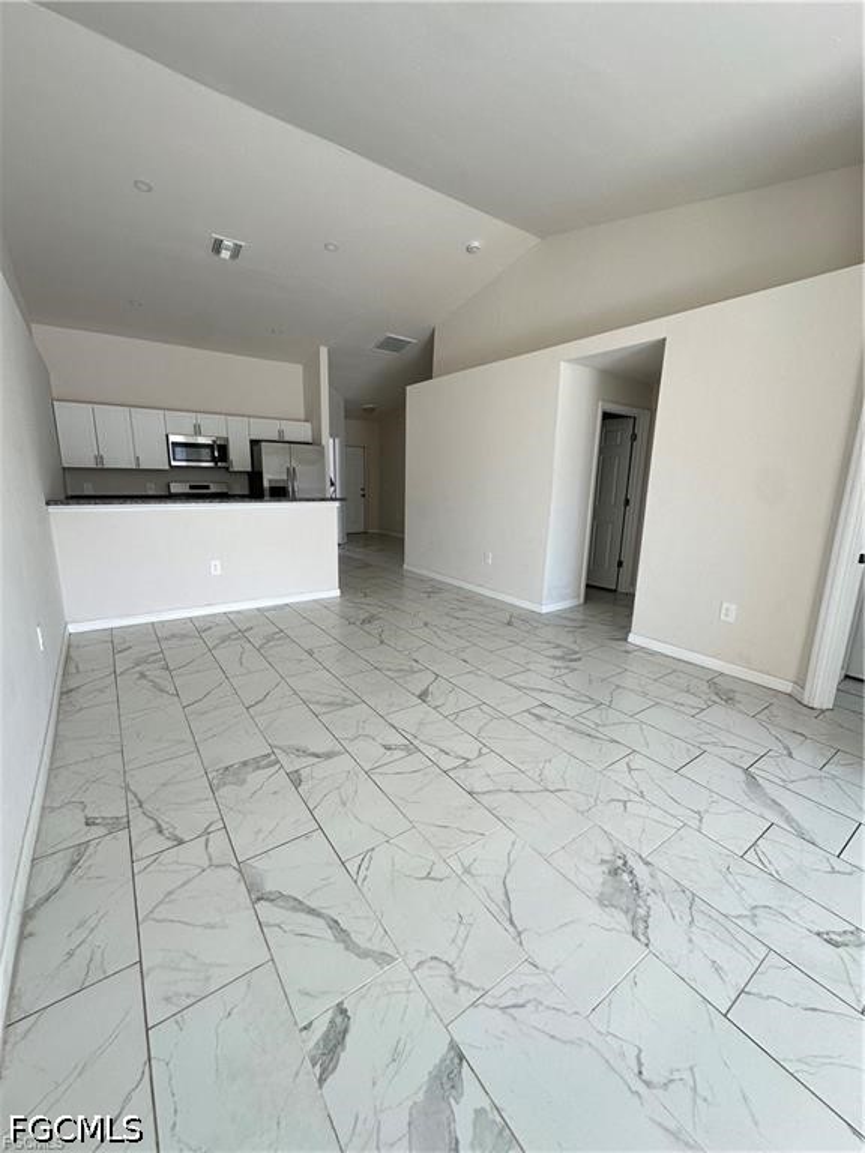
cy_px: 576
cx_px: 432
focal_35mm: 14
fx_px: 466
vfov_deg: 102.1
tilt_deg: -11.9
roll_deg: -1.6
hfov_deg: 85.7
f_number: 2.2
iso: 80
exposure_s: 1/99
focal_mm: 2.22
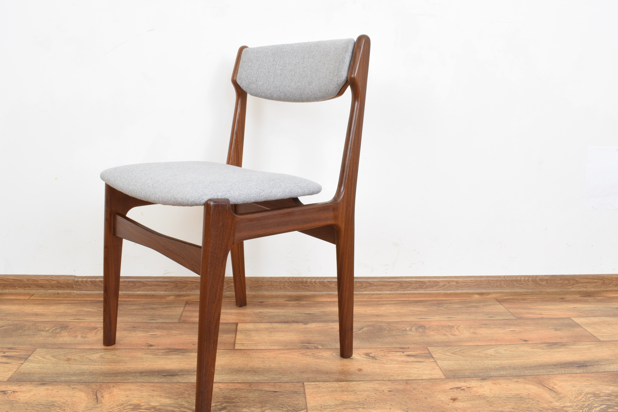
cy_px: 206
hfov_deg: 61.9
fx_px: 515
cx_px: 309
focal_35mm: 30
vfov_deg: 43.6
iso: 100
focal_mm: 20
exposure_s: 5
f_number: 25
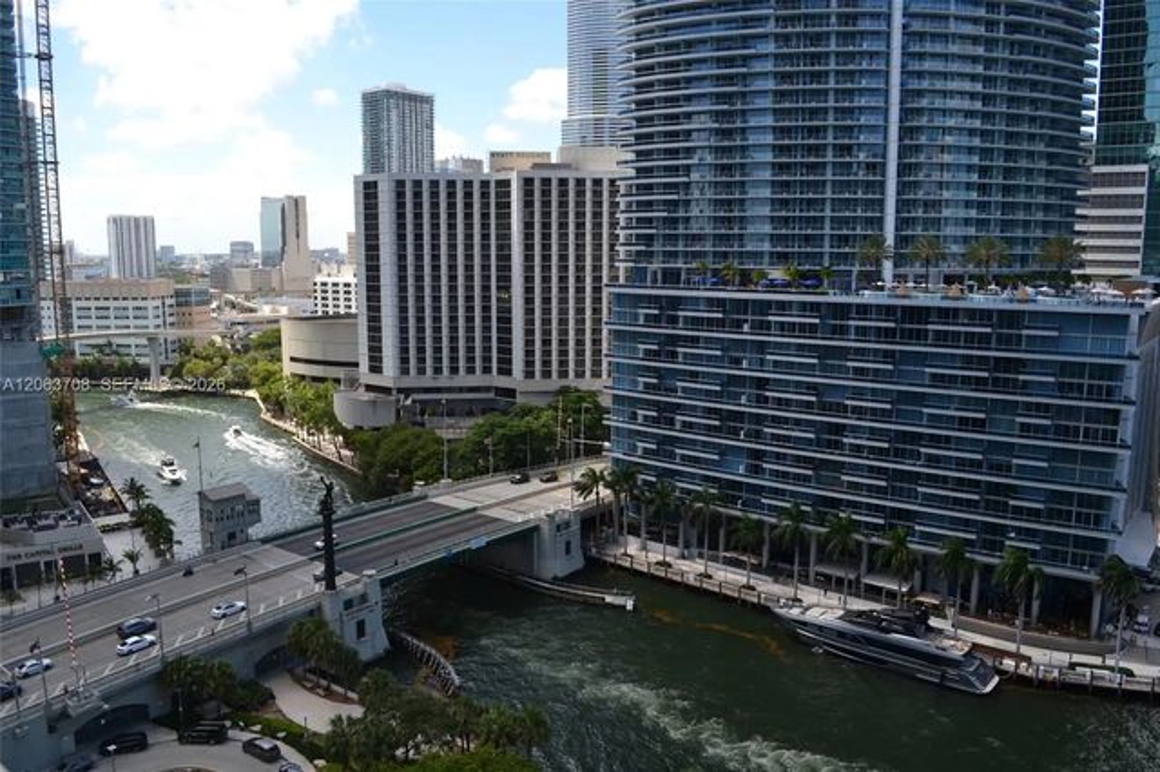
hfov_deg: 67.4
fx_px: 870
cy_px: 386
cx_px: 580
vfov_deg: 47.9
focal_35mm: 27
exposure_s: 1/200
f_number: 6.3
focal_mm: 18
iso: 100
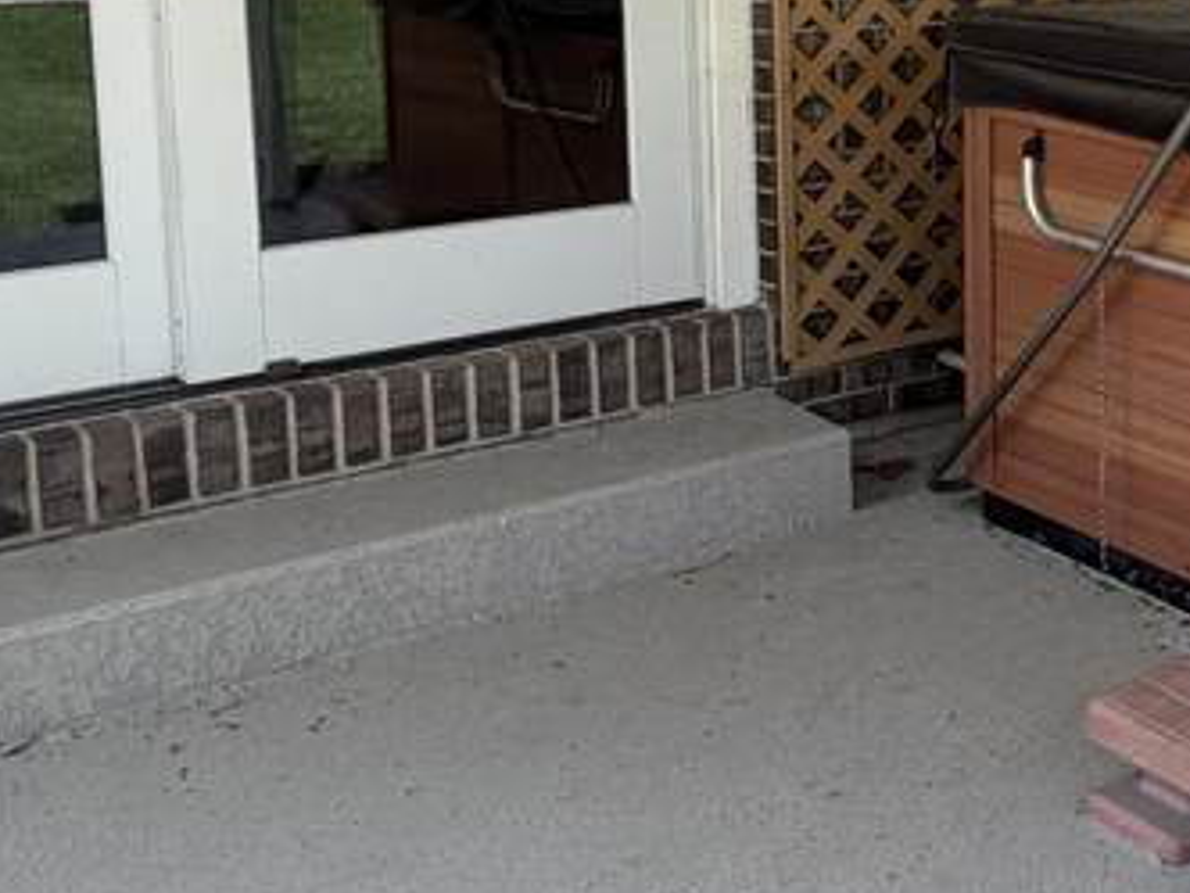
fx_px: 1856
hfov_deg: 29.1
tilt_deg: -5.7
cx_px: 1534
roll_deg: +1.3
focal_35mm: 54
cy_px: 79
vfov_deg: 26.1
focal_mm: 2.22
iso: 50
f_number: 2.2
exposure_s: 1/306
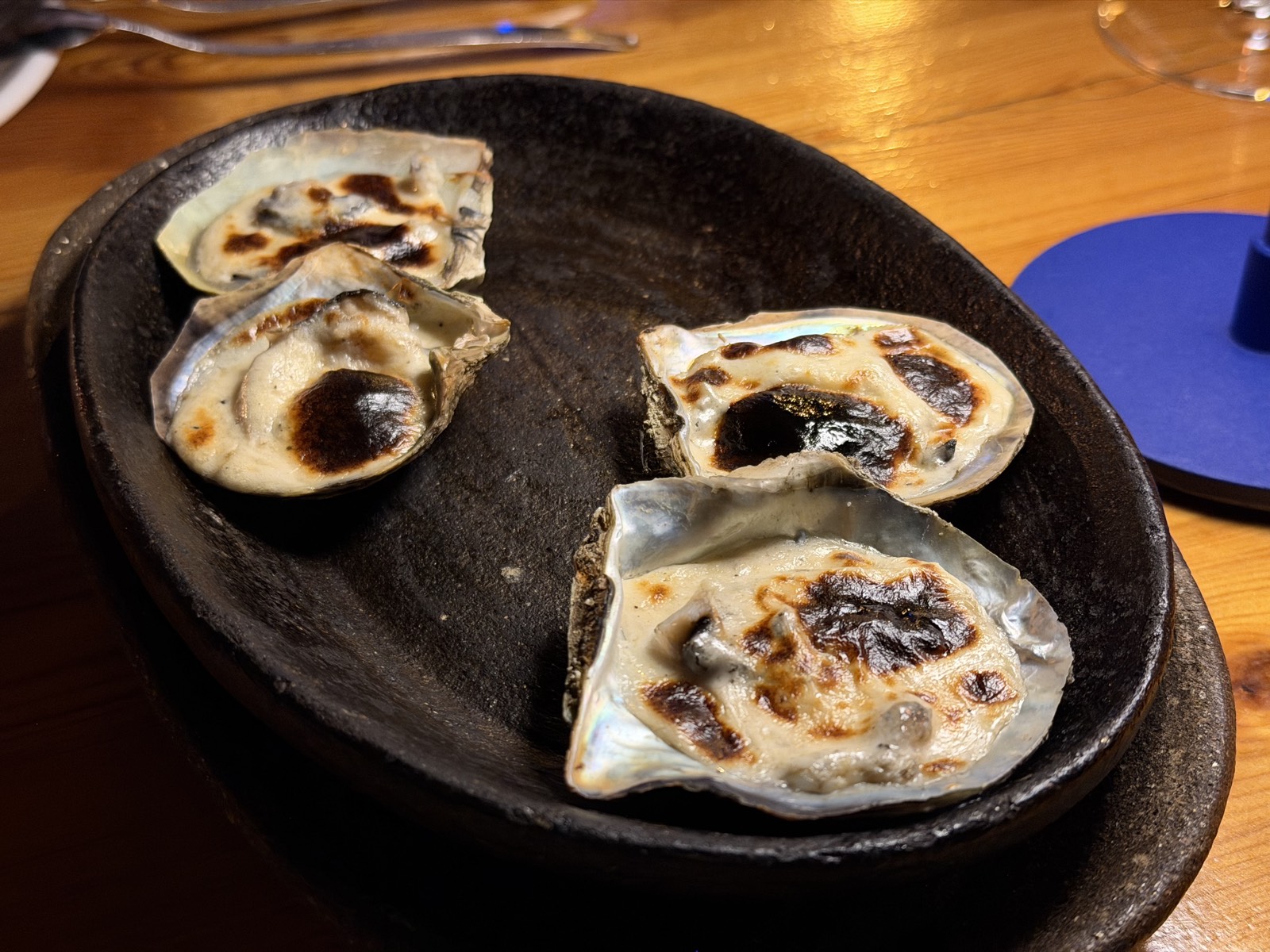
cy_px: 476
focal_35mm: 48
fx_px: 1761
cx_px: 635
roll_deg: -0.5
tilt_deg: -37.9
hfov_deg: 39.7
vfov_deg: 30.3
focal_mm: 6.76
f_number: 1.78
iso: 250
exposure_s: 1/41
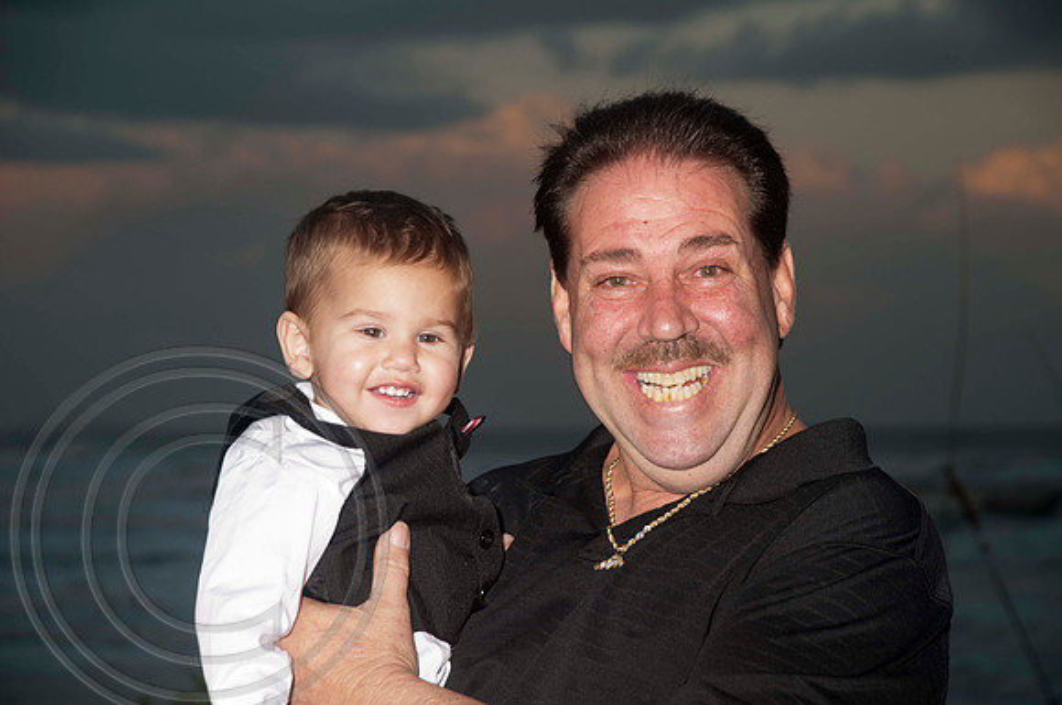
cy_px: 352
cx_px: 531
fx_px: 3977
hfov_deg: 15.2
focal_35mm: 135
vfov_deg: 10.1
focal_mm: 90
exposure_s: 1/60
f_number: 6.3
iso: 100
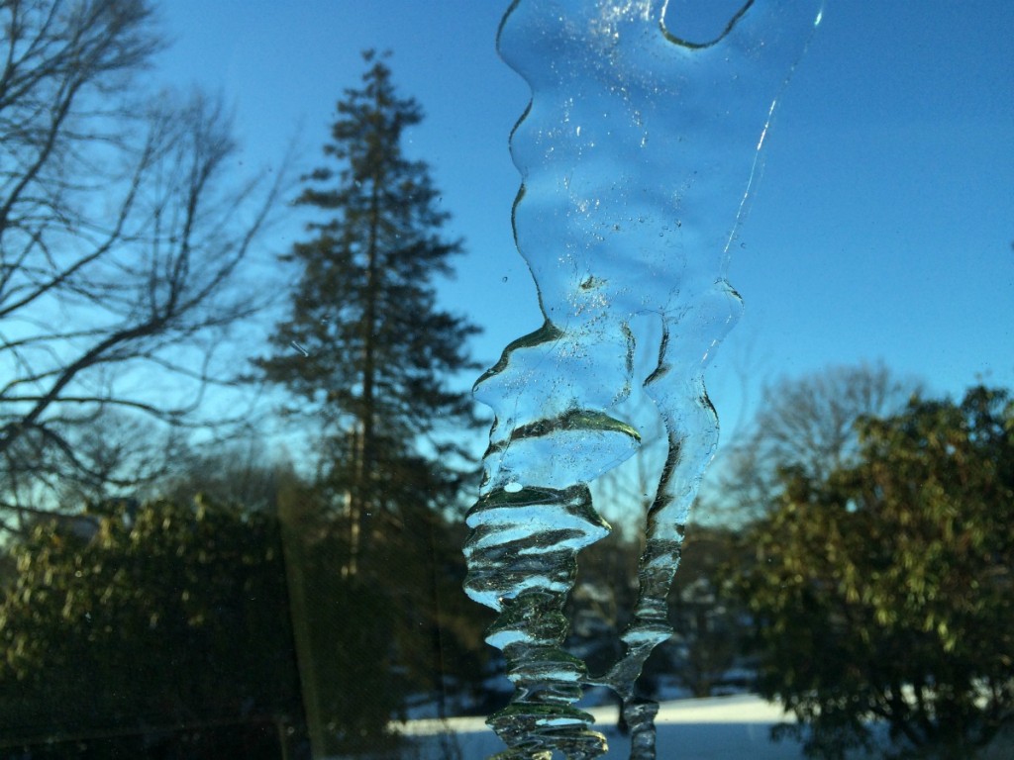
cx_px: 507
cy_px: 380
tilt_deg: +12.3
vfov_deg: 48.2
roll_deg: +2.1
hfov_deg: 61.7
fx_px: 849
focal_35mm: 29
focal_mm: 4.15
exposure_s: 1/855
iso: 32
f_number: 2.2
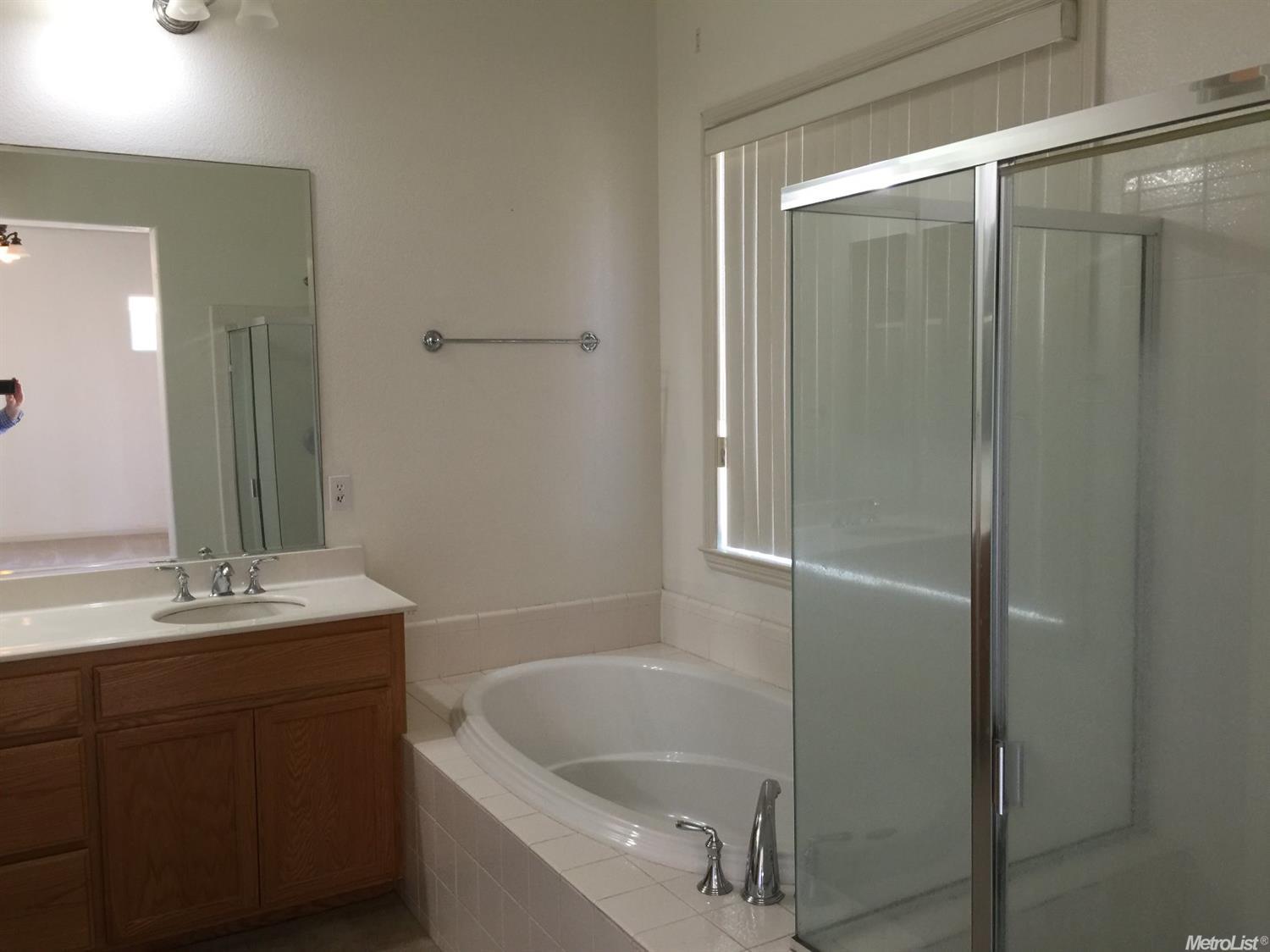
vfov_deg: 48.2
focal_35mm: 29
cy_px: 476
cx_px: 635
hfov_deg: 61.7
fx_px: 1064
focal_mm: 4.15
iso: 50
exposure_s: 1/30
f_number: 2.2
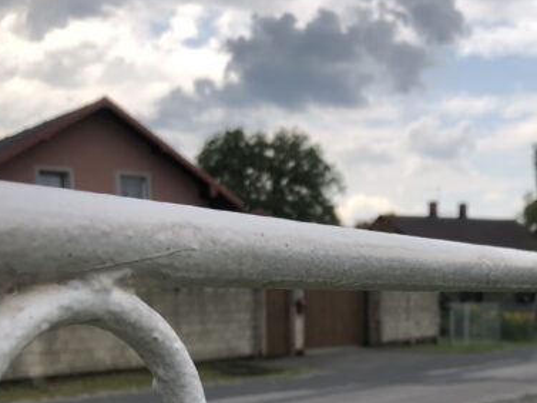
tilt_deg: -7.7
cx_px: 355
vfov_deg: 24.6
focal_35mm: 57
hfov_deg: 33.5
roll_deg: +1.2
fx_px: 885
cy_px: 396
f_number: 1.8
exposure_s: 1/1091
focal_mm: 3.99
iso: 20
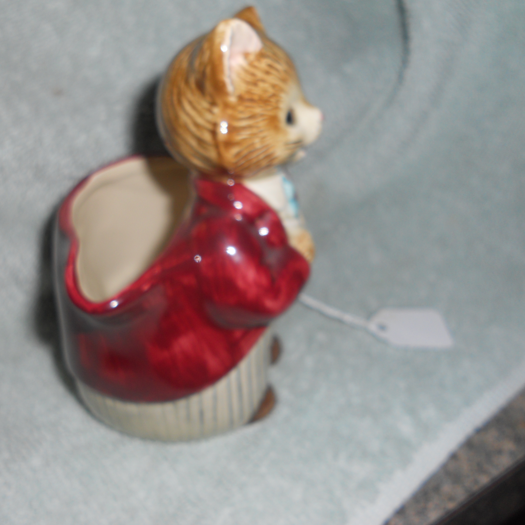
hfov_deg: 43.6
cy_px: 261
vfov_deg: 43.9
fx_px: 652
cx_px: 206
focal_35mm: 38
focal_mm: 5.8
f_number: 8.8
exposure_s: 1/25
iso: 80
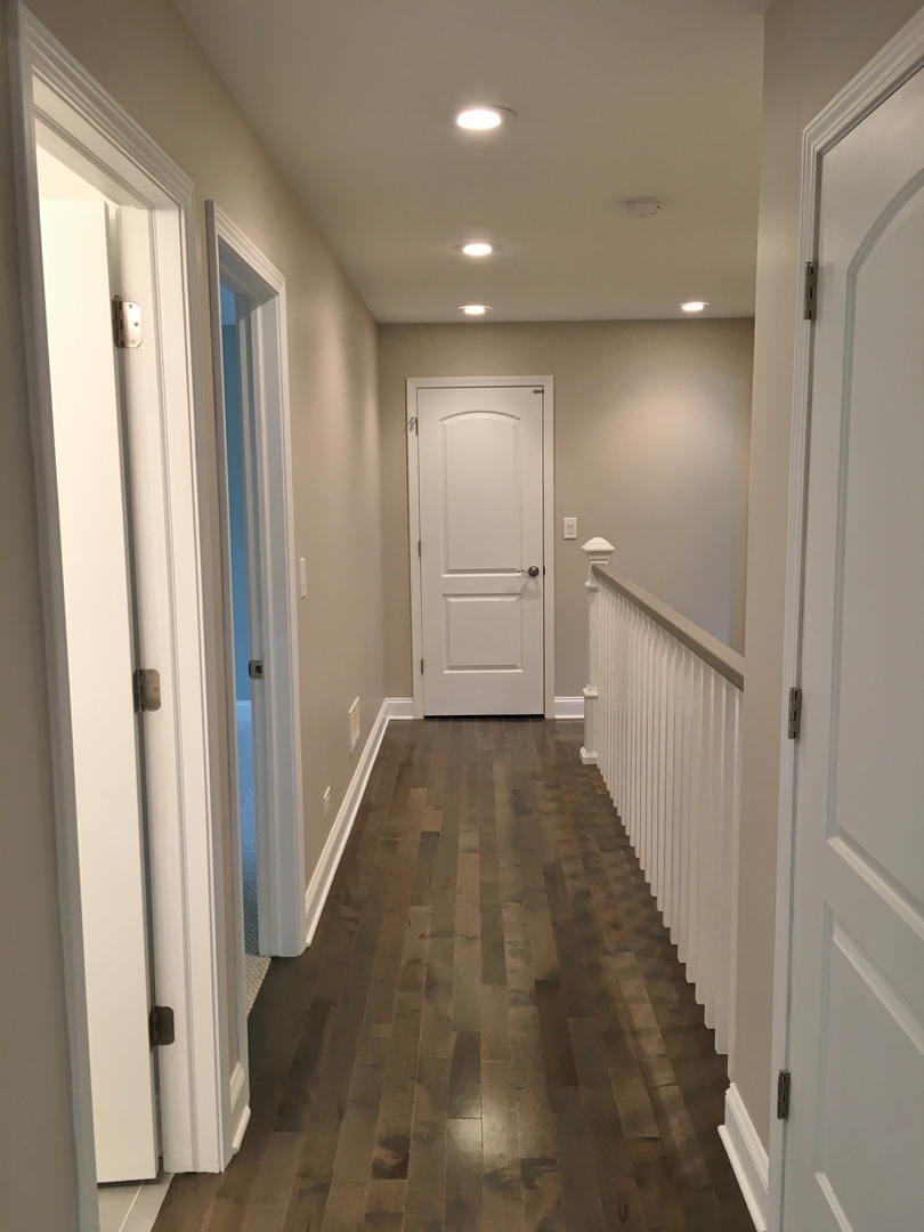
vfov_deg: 61.7
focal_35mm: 29
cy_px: 616
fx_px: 1032
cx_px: 462
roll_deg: +0.8
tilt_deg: -8.2
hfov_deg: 48.2
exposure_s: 1/30
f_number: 2.2
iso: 64
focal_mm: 4.15
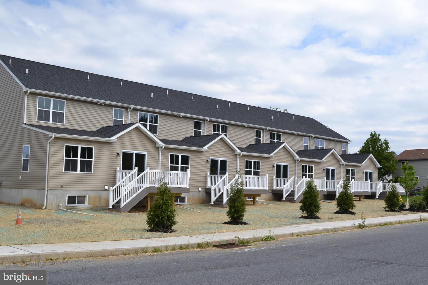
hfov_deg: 49.6
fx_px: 464
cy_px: 142
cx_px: 214
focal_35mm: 39
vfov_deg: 34.2
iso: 200
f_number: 8
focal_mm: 26
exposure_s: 1/400
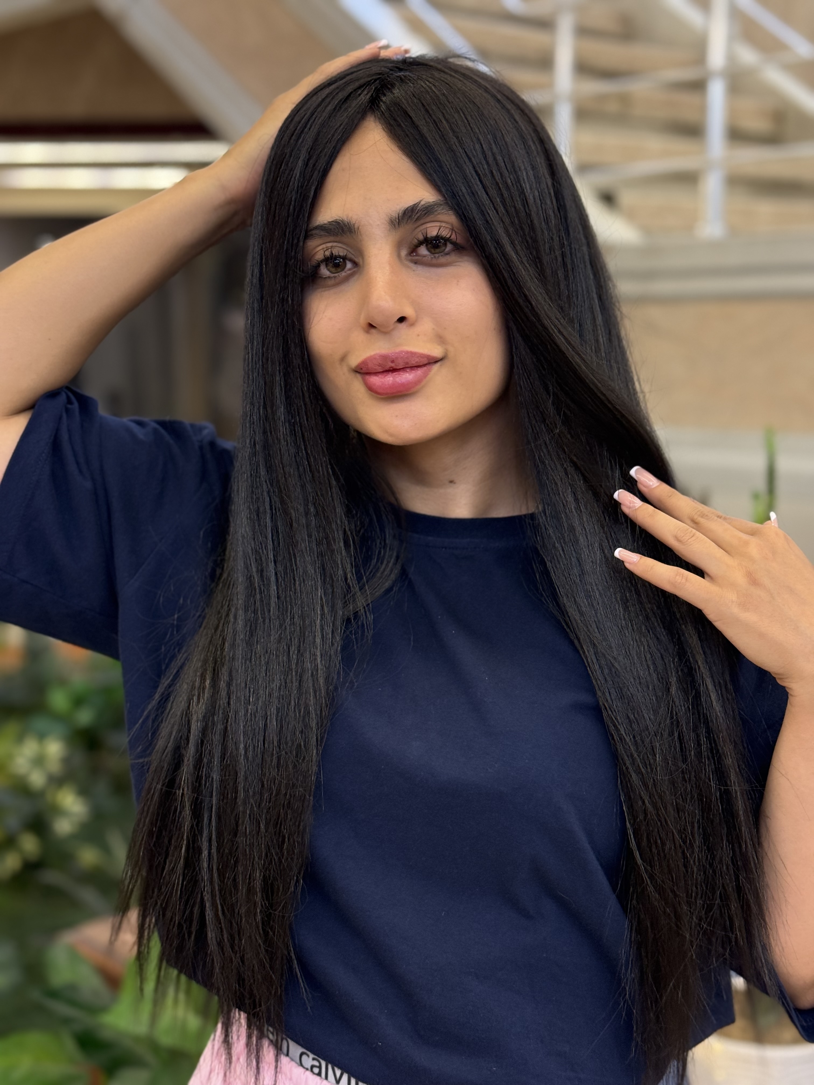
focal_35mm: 48
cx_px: 407
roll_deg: +0.5
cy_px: 542
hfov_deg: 30.3
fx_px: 1505
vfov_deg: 39.7
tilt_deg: -8.6
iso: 160
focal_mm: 6.76
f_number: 1.78
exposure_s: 1/100
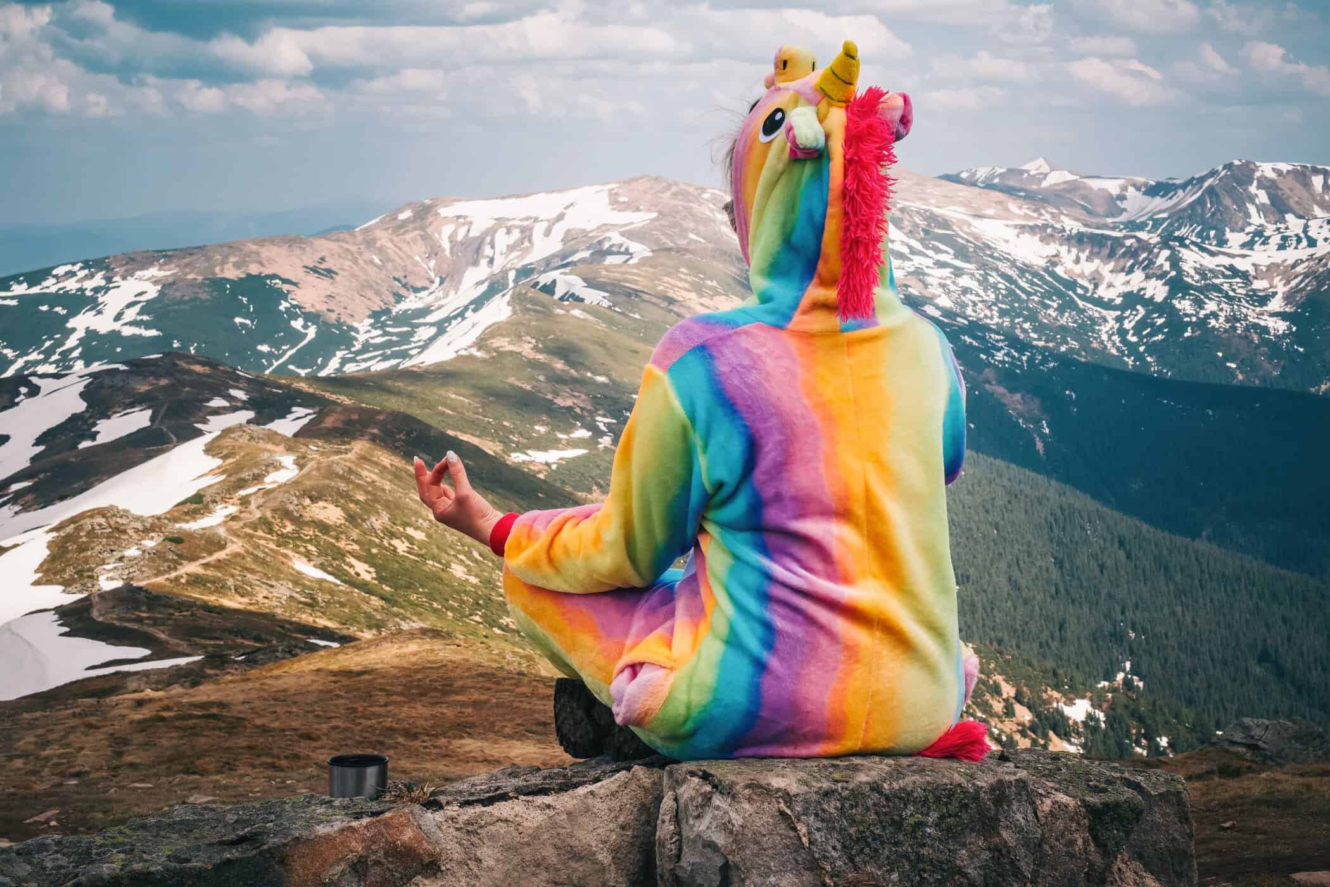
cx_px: 665
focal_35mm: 53
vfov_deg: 25.5
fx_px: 1958
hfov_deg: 37.5
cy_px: 444
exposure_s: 1/180
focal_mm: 35
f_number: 13
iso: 200
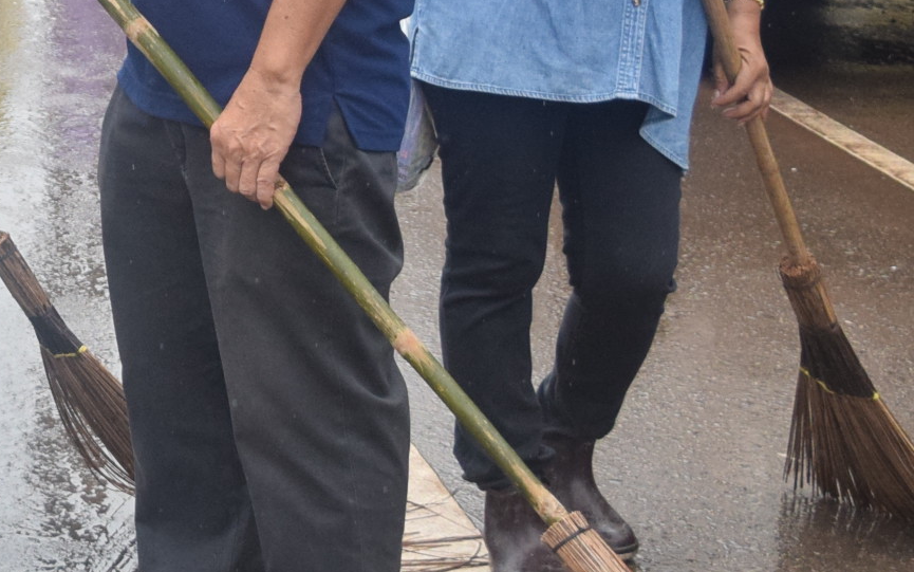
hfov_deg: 15.8
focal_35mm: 127
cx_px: -210
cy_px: -22
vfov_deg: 10.2
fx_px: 3164
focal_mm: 24
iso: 800
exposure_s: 1/1000
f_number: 4
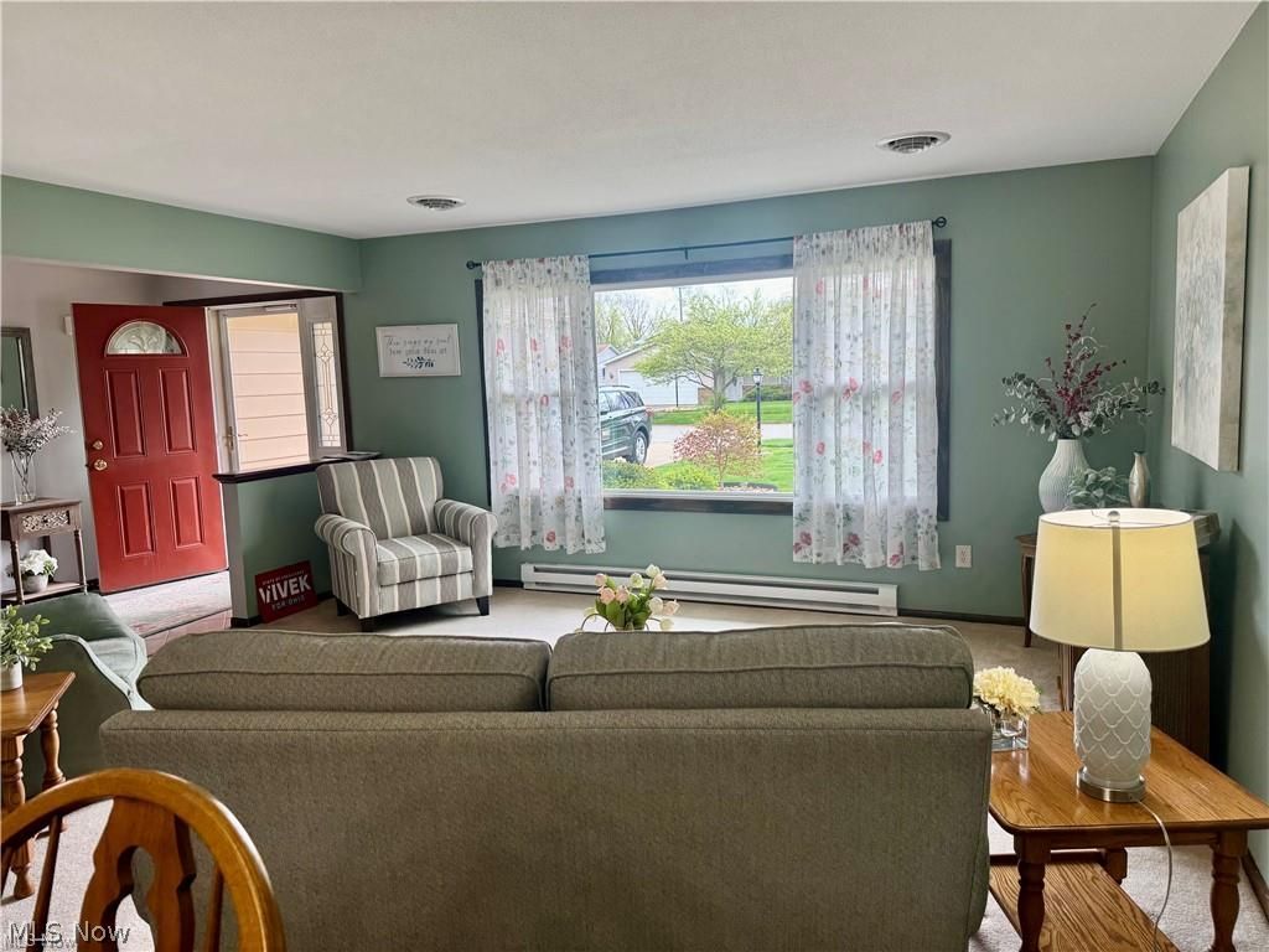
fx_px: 880
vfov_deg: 56.8
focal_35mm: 24
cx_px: 634
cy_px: 476
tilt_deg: -4.8
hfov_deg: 71.6
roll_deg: +3.1
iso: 50
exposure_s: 1/121
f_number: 1.78
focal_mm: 6.76
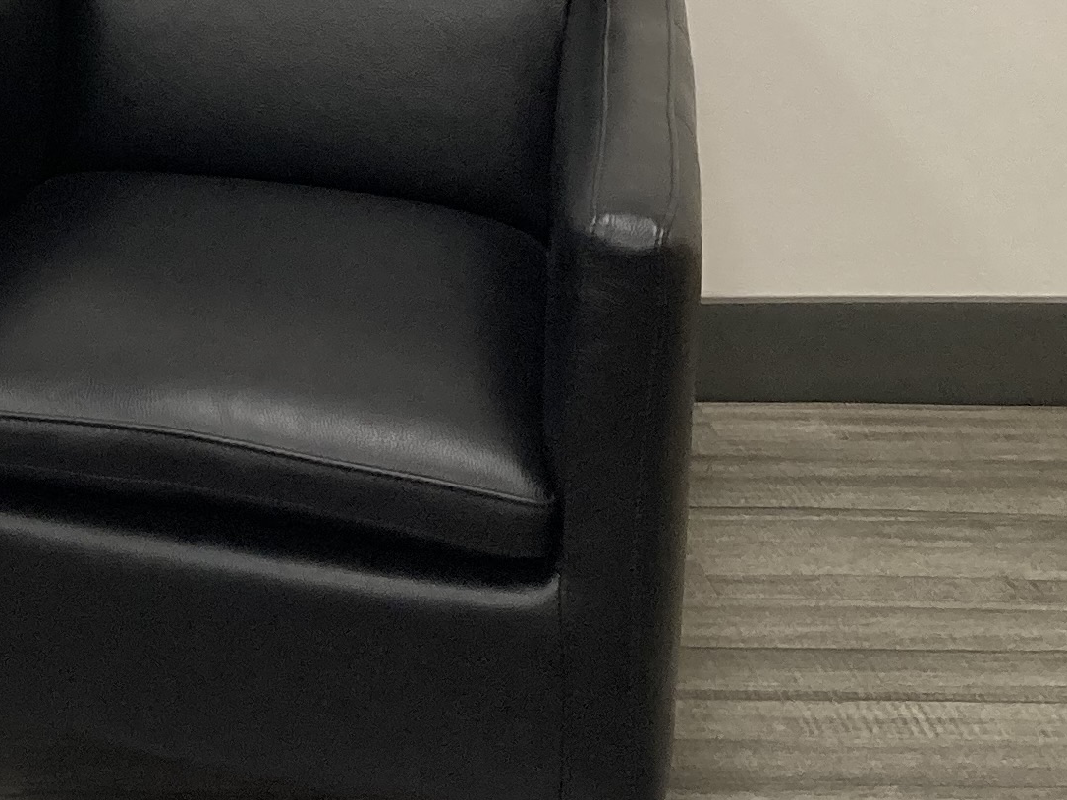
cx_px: -336
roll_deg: -0.3
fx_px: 3205
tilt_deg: -10.0
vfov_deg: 13.1
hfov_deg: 17.7
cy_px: -543
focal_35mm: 104
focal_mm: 3.99
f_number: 1.8
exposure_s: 1/120
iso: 80
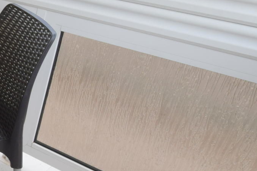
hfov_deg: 26.1
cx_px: -139
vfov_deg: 25.5
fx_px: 378
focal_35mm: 53
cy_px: 68
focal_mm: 10
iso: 400
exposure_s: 1/200
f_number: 7.1
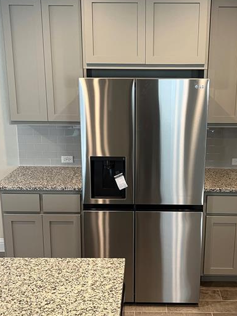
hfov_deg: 36.6
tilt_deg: -13.9
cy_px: 159
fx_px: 356
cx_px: 146
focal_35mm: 39
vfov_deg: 47.9
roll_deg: +0.7
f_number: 1.5
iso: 160
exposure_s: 1/60
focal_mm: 5.7
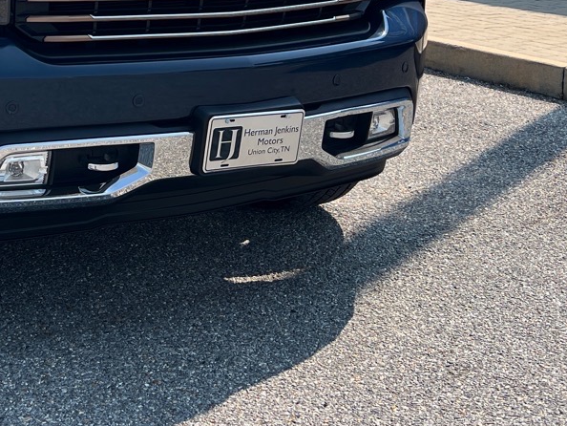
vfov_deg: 19.8
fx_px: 1147
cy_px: -78
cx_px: 15
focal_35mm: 70
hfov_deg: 26.5
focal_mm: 5.7
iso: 50
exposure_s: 1/2915
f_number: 1.5
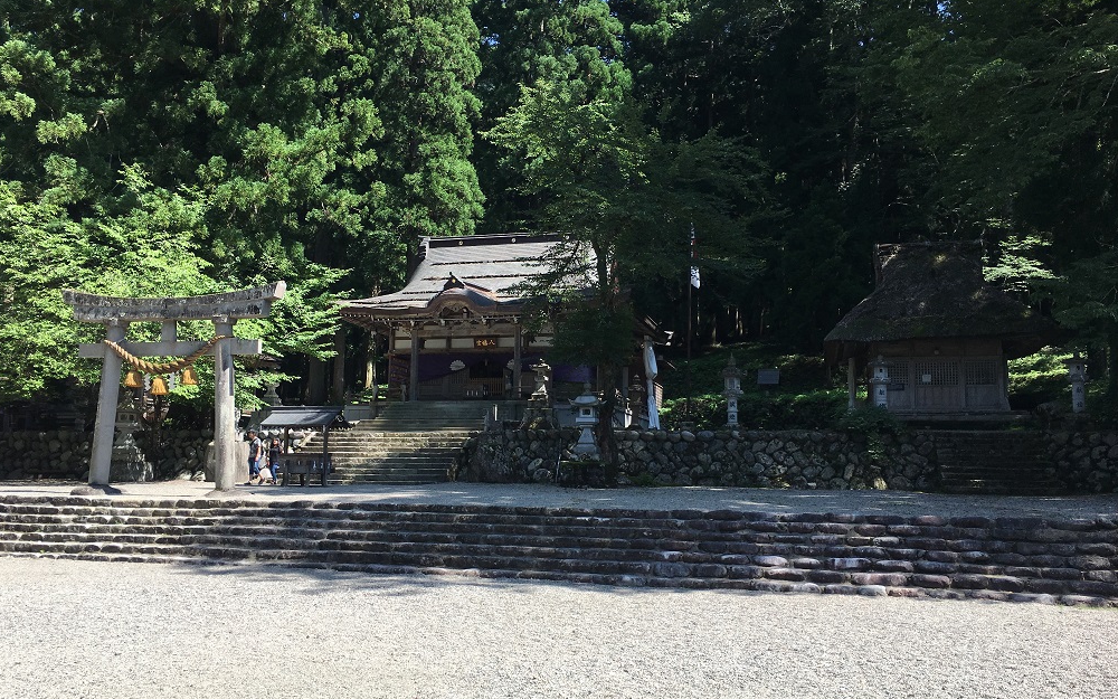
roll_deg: -1.1
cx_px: 558
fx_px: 945
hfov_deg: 61.2
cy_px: 377
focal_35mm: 31
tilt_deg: +7.7
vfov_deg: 40.6
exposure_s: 1/620
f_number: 2.2
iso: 25
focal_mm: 4.15
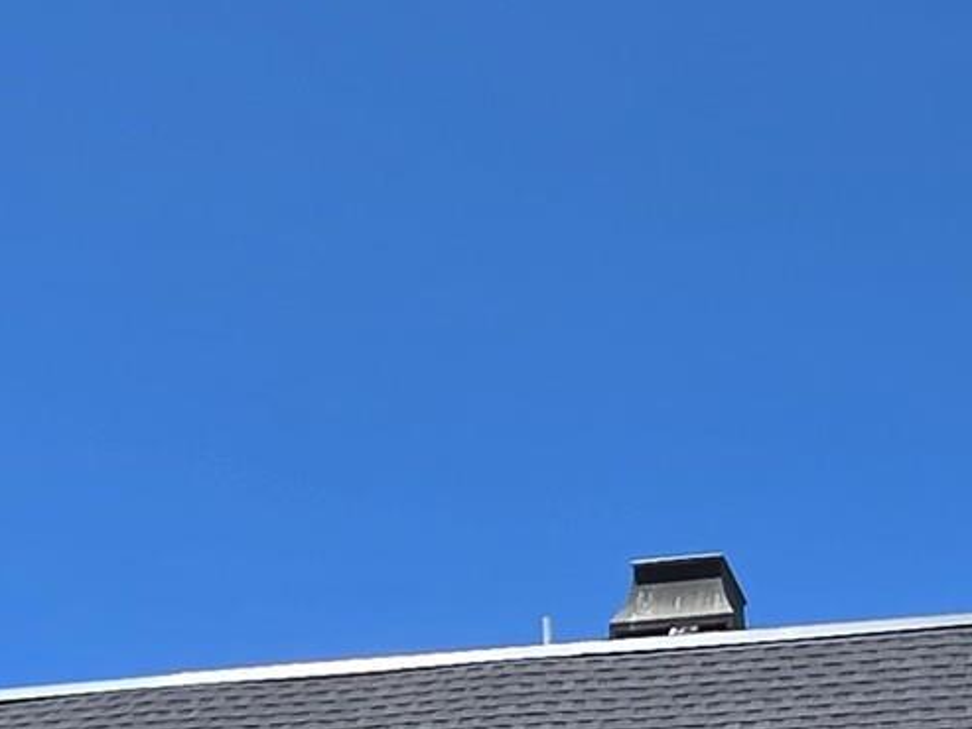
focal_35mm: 81
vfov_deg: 16.9
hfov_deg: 24.0
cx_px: 657
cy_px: 1023
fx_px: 2275
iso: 40
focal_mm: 2.2
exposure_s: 1/2517
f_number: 1.9
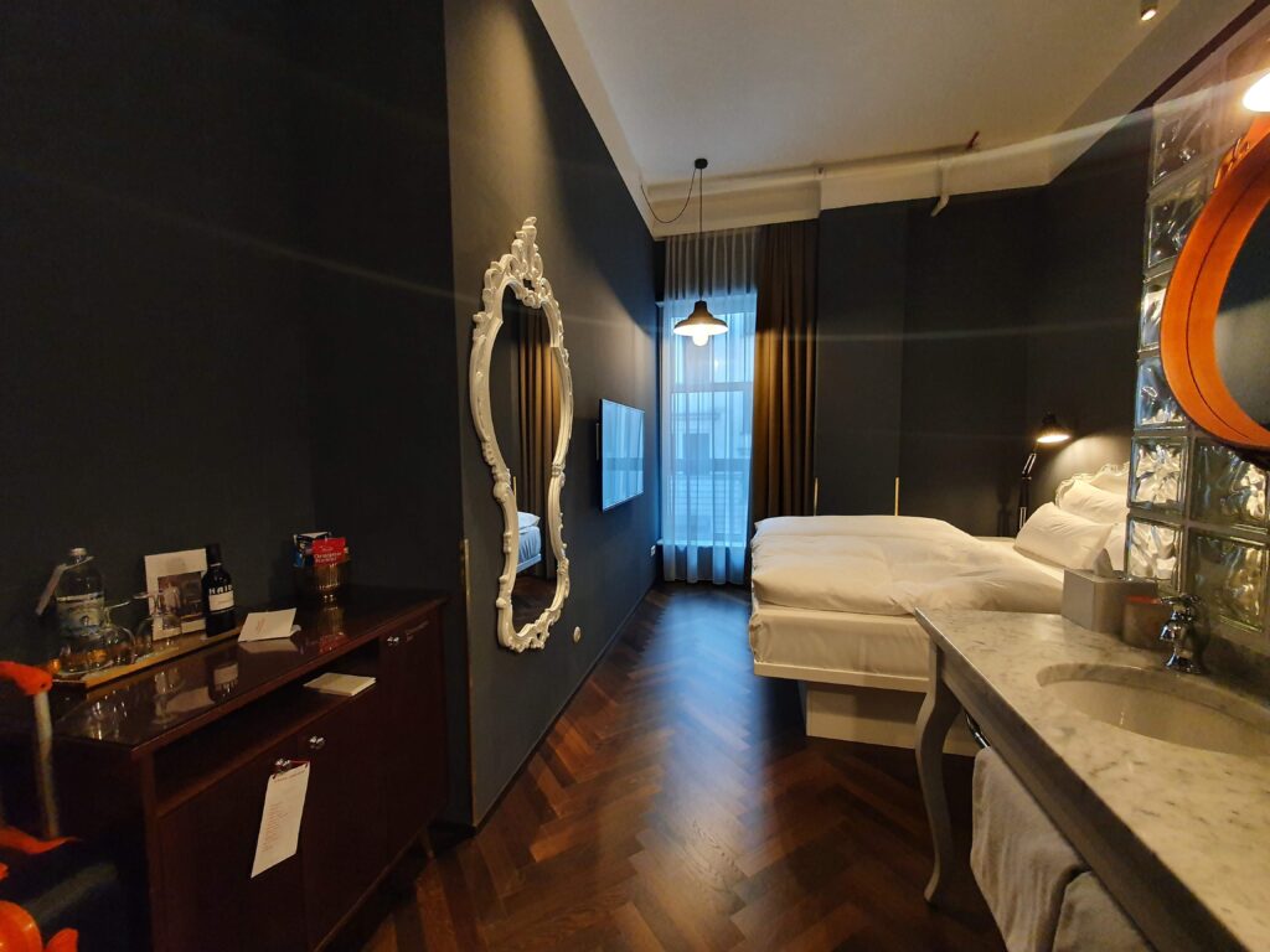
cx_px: 635
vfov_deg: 89.9
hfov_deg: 106.2
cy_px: 476
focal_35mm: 13
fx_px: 477
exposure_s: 1/33
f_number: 2.2
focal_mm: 1.8
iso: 400
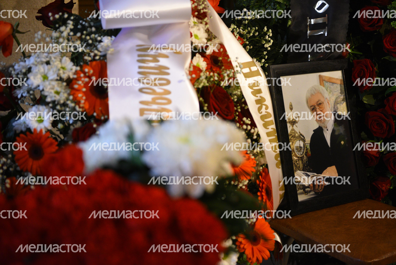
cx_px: 198
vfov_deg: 19.5
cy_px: 132
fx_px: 770
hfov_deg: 28.8
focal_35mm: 70
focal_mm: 70
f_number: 2.8
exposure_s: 1/320
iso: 3200
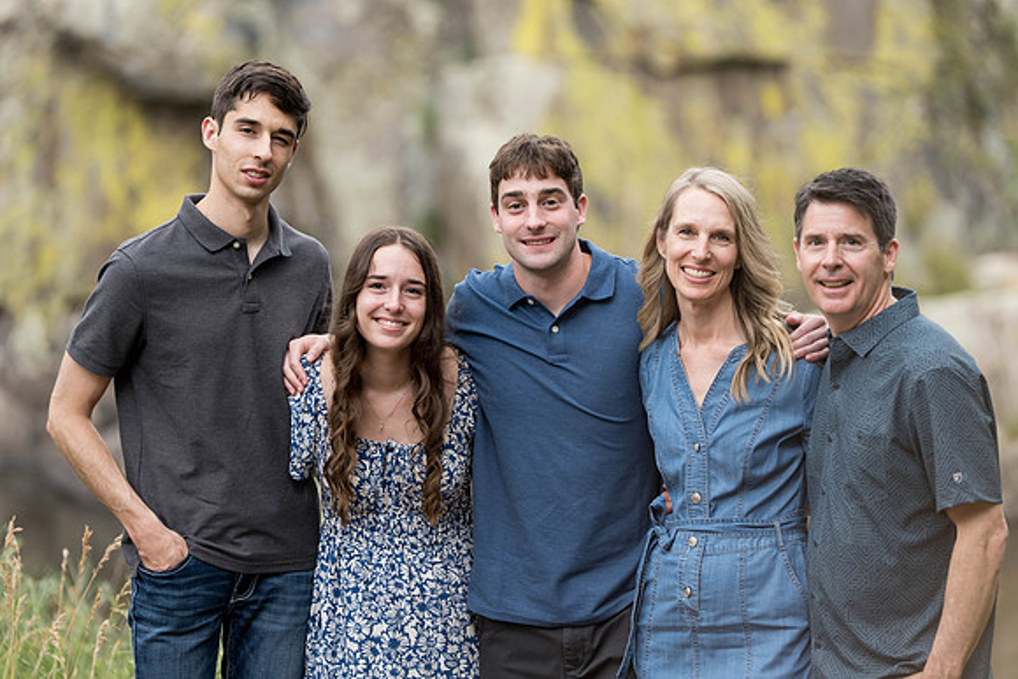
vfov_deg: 6.9
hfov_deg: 10.3
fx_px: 5657
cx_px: 509
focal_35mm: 200
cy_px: 340
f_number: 3.5
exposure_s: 1/160
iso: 500
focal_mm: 200
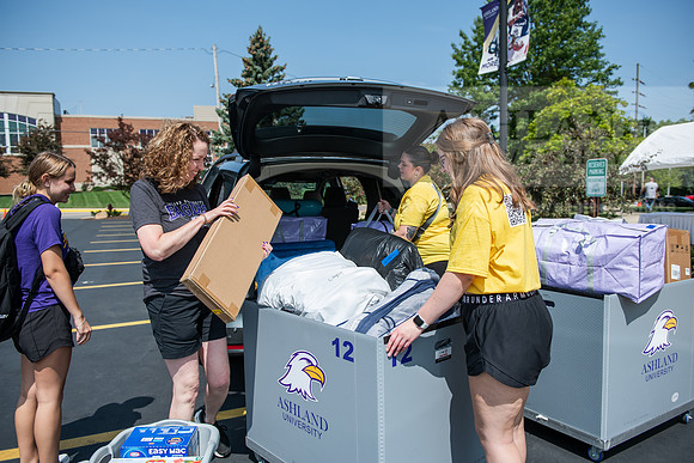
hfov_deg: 65.5
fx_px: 540
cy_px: 232
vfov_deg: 46.4
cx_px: 347
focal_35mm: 28
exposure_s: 1/800
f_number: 3.5
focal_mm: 28
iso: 80
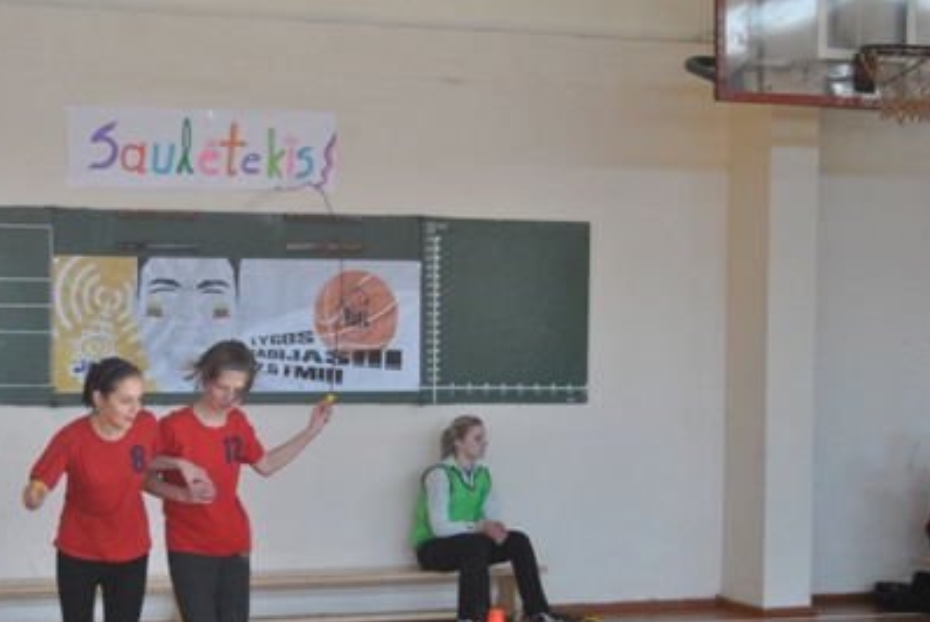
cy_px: 422
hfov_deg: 26.0
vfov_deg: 17.7
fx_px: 1991
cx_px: 231
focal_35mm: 77
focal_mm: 32
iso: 800
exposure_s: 1/250
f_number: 4.5
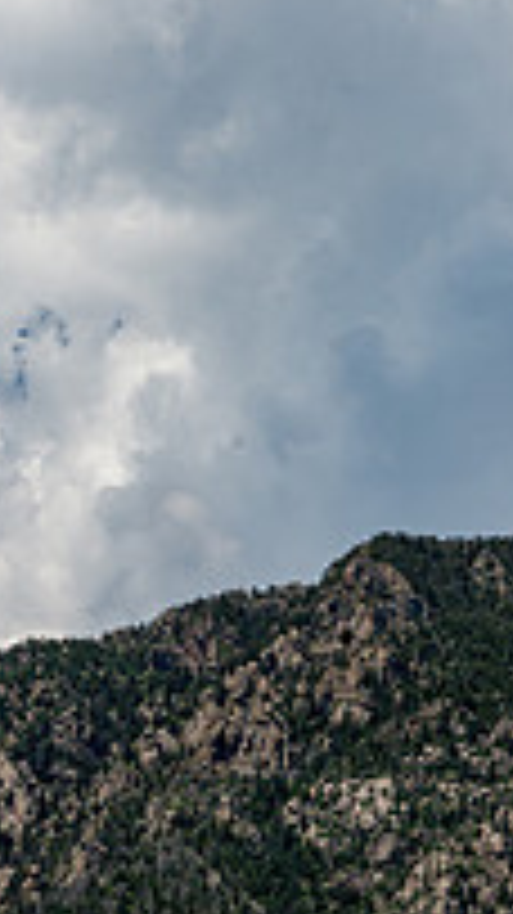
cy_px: -45
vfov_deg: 13.1
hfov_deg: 7.5
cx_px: 245
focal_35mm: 162
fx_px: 3922
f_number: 14
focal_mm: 70
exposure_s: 1/640
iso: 250
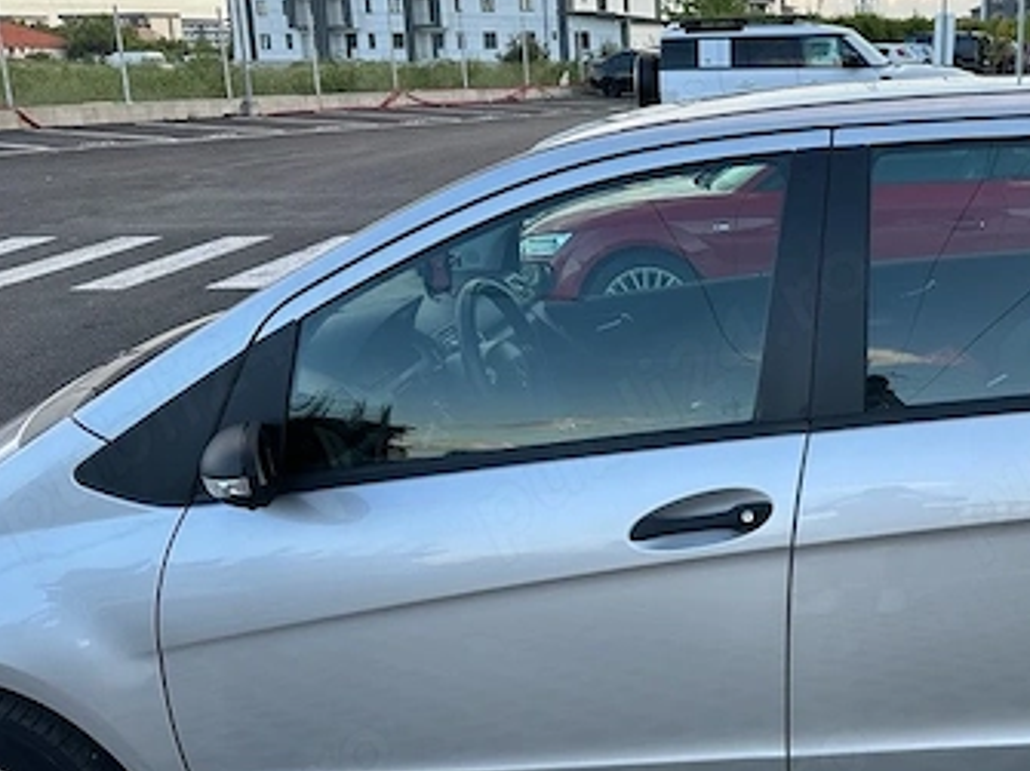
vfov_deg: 33.6
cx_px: 793
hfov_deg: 42.3
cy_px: 409
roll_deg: +0.6
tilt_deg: -15.0
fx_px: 1279
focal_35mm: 43
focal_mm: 6.86
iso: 80
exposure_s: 1/441
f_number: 1.78
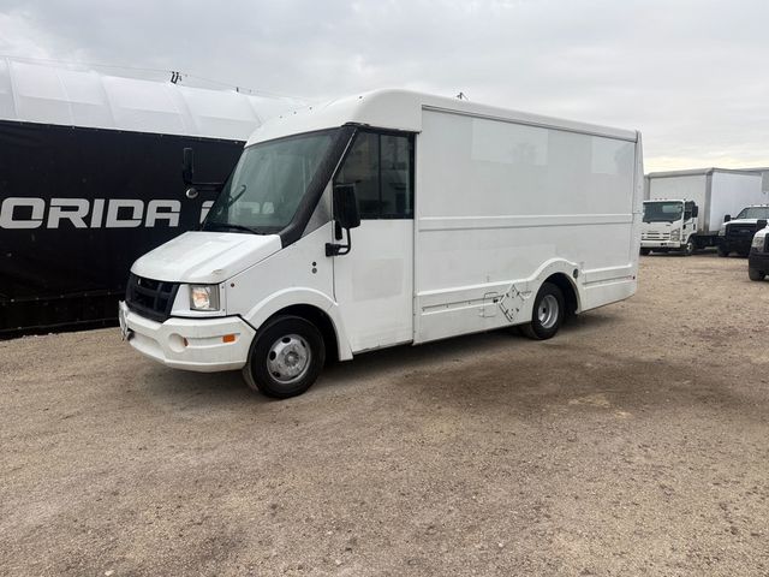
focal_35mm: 24
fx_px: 533
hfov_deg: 71.6
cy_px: 288
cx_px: 384
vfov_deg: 56.8
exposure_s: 1/637
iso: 80
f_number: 1.78
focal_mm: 6.76
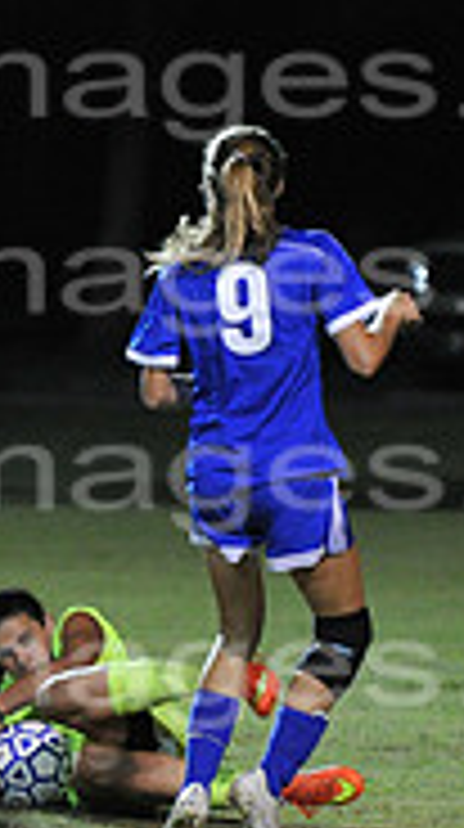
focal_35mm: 512
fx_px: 11240
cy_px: 576
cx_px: -185
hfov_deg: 2.4
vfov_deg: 4.2
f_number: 3.5
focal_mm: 155
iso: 5000
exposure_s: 1/500
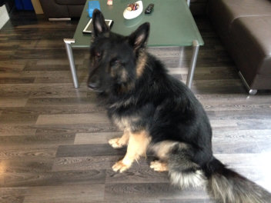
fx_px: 258
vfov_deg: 42.9
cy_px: 102
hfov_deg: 55.4
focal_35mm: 33
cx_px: 136
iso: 640
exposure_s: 1/15
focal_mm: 4.12
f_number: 2.4
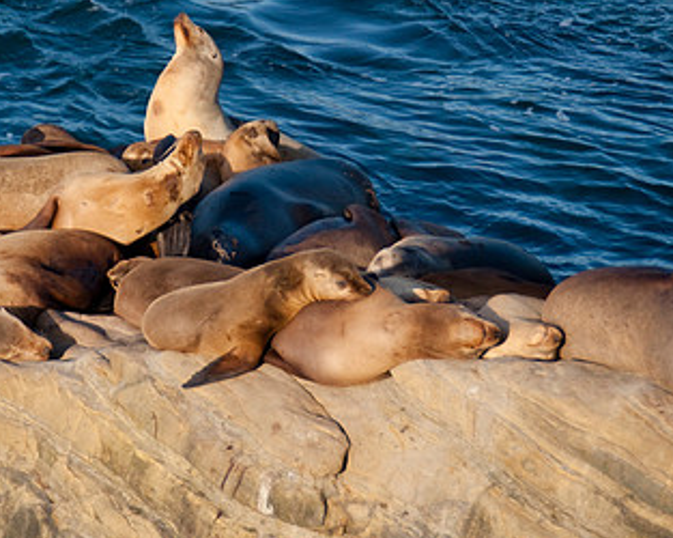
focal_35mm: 266
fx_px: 5295
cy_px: 141
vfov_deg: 5.8
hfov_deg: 7.3
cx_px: 355
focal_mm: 102
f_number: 6
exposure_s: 1/1000
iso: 360
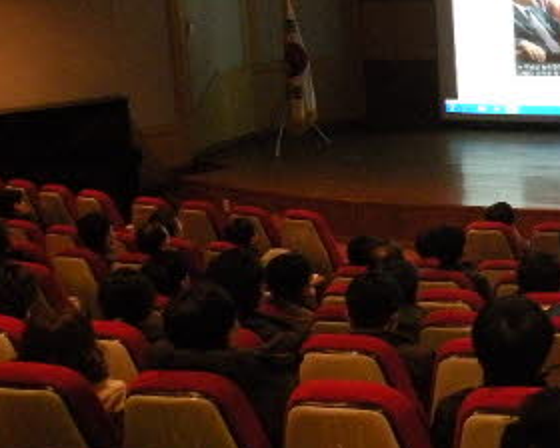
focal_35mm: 80
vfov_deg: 19.1
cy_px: 138
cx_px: 640
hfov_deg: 22.3
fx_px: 1326
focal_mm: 4.7
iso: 400
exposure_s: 1/15.4
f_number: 2.8
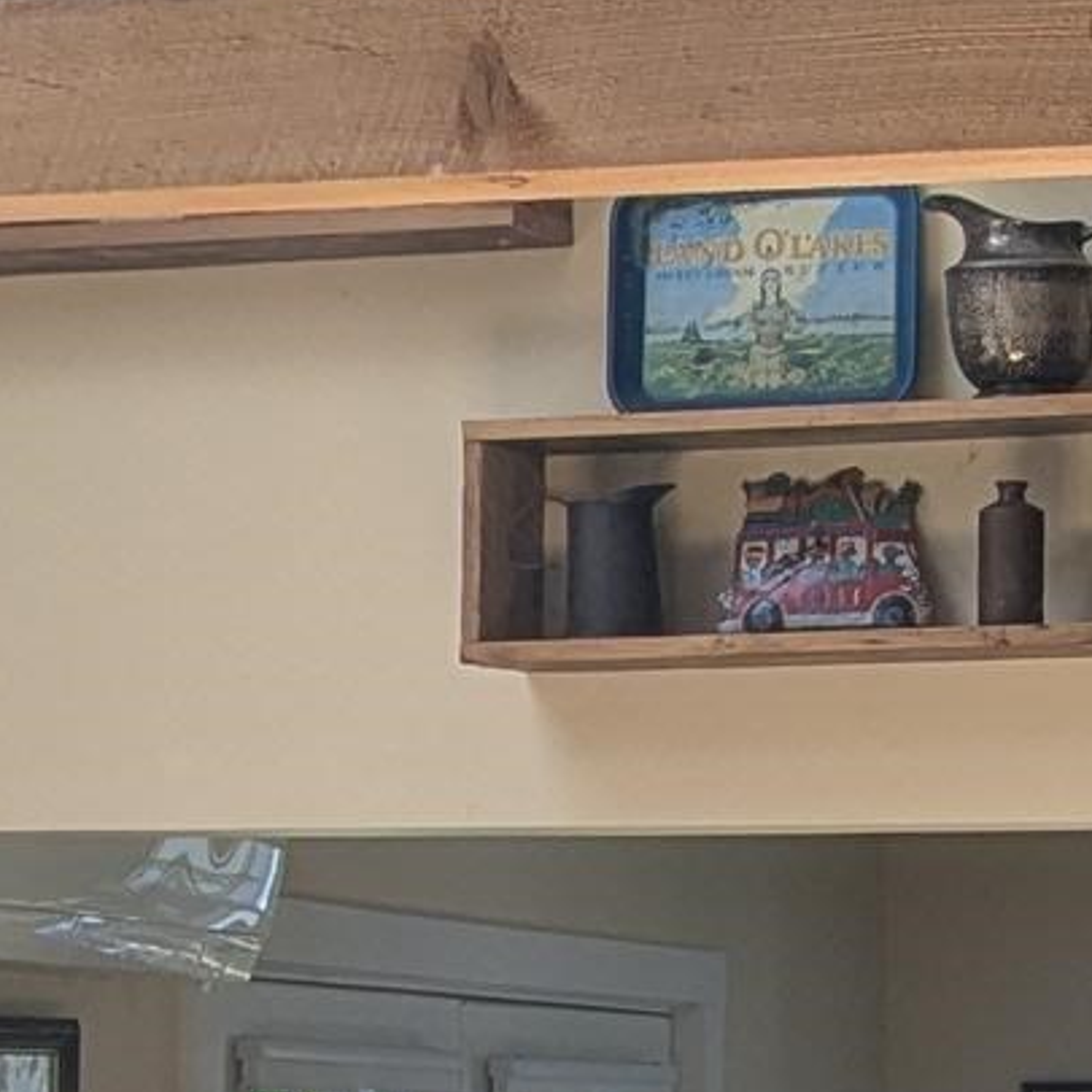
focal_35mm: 151
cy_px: 960
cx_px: 1308
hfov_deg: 11.3
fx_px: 5389
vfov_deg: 11.5
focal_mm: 4.38
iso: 47
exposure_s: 1/344
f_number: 1.73
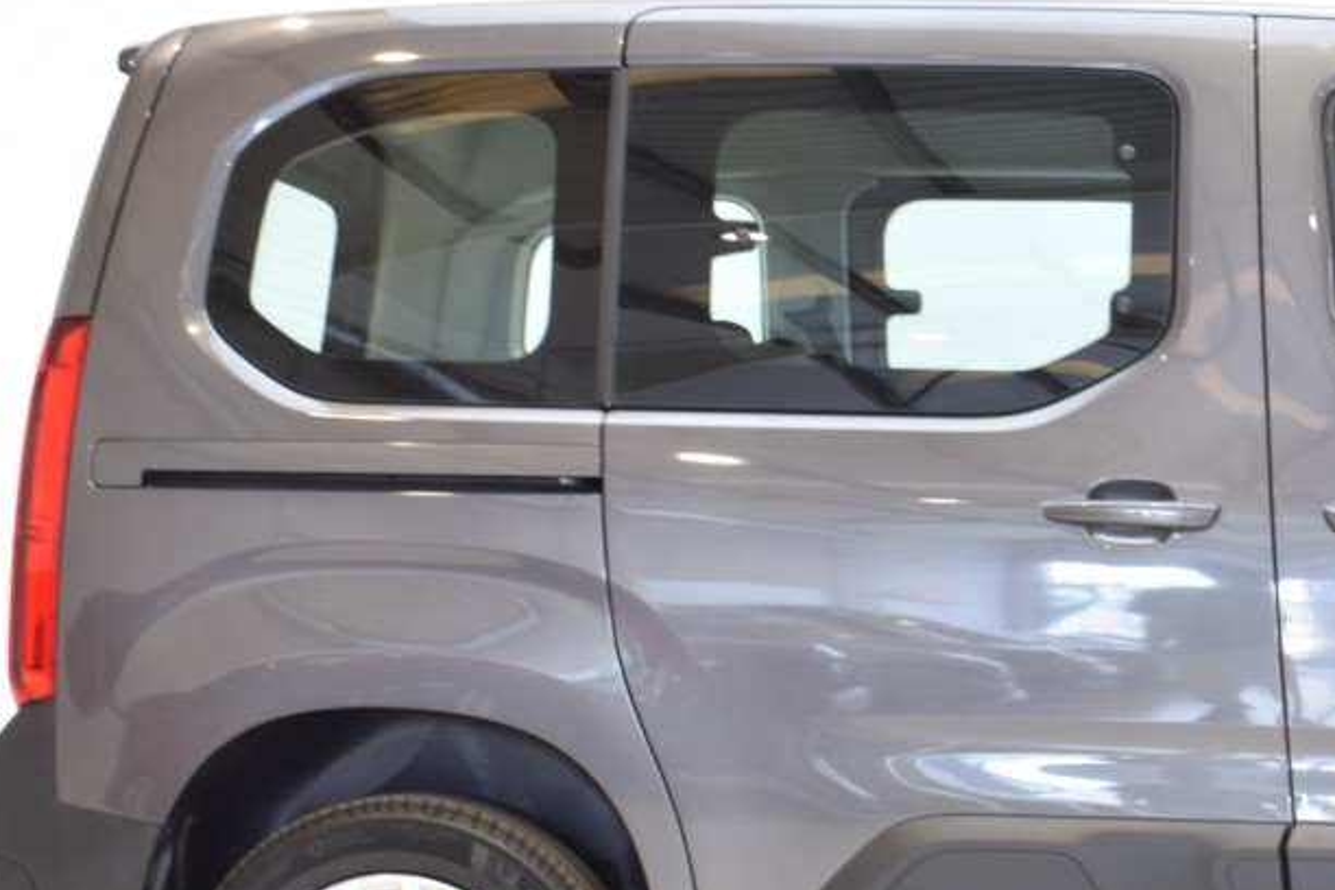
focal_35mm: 103
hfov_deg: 19.2
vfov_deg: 13.3
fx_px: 3819
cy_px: 611
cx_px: 1357
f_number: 16
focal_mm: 28
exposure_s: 1
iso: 100
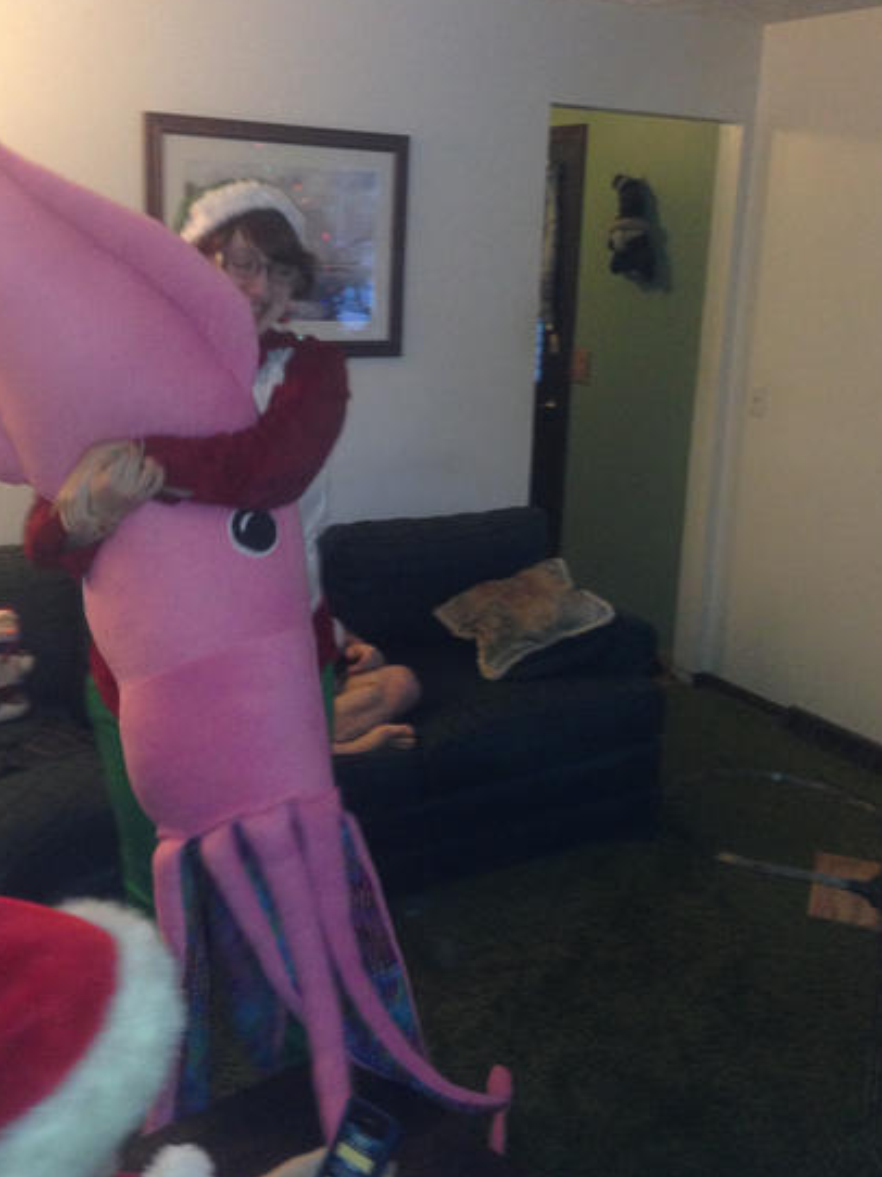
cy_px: 491
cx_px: 441
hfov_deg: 36.8
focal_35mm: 39
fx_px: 1326
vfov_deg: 47.7
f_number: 2.4
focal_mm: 4.12
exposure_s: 1/16
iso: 250
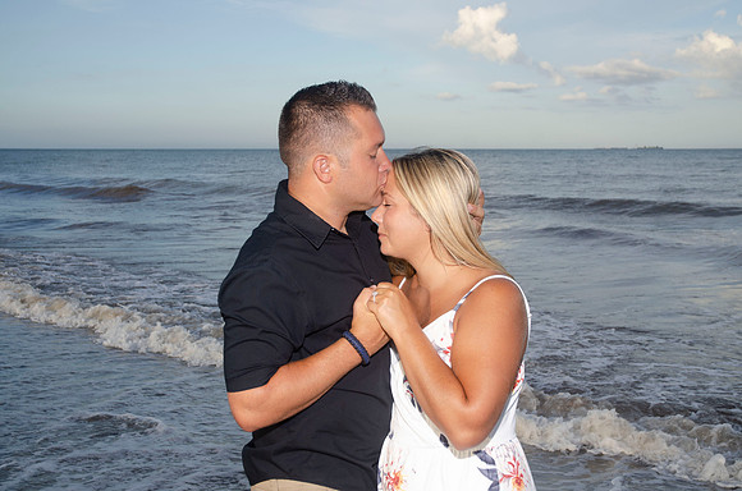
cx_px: 371
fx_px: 895
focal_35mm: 44
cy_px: 246
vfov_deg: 30.7
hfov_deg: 45.0
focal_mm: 29
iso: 100
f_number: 5.6
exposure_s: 1/250
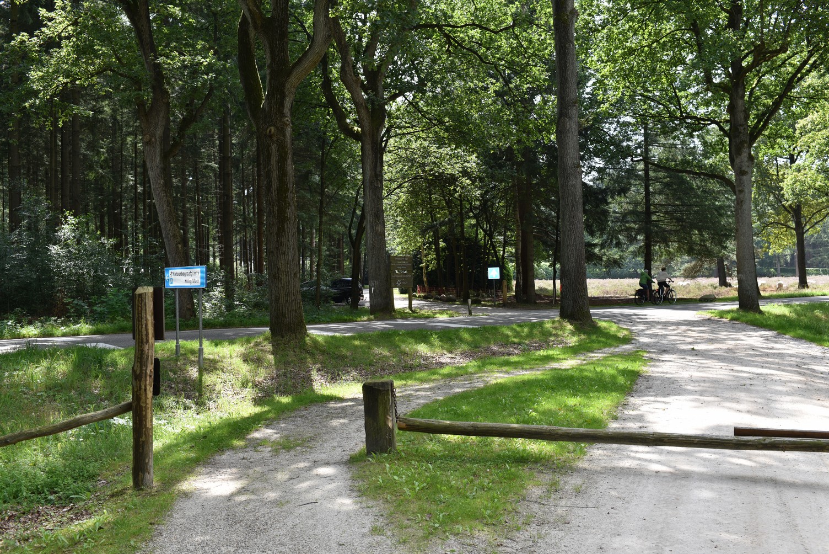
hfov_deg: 54.4
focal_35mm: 35
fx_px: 806
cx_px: 414
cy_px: 277
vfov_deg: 37.9
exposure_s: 1/125
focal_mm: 35
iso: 100
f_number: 5.6
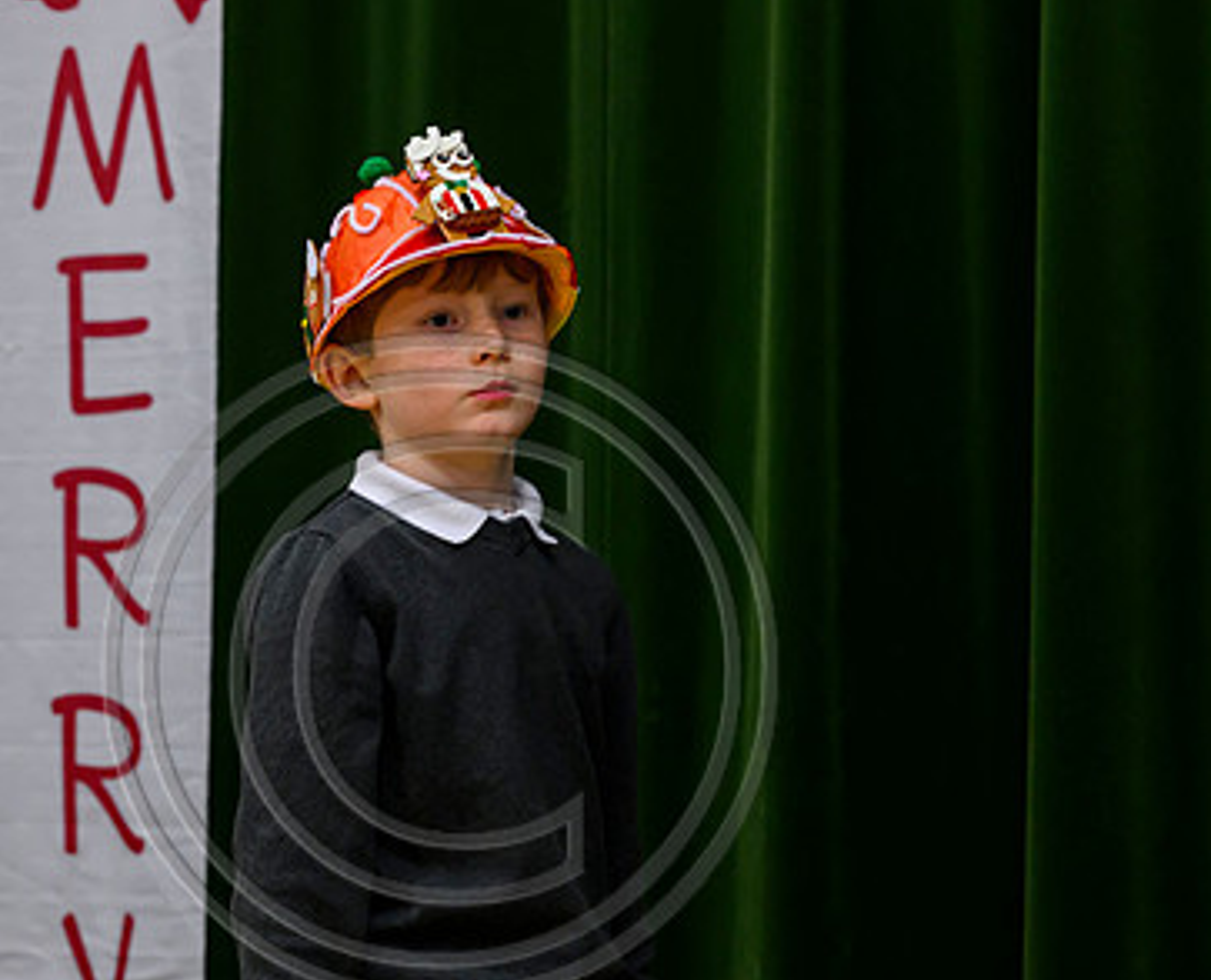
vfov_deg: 9.4
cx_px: 642
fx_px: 5942
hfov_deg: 11.6
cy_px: 667
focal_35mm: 165
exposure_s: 1/200
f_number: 4
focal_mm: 95
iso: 2000
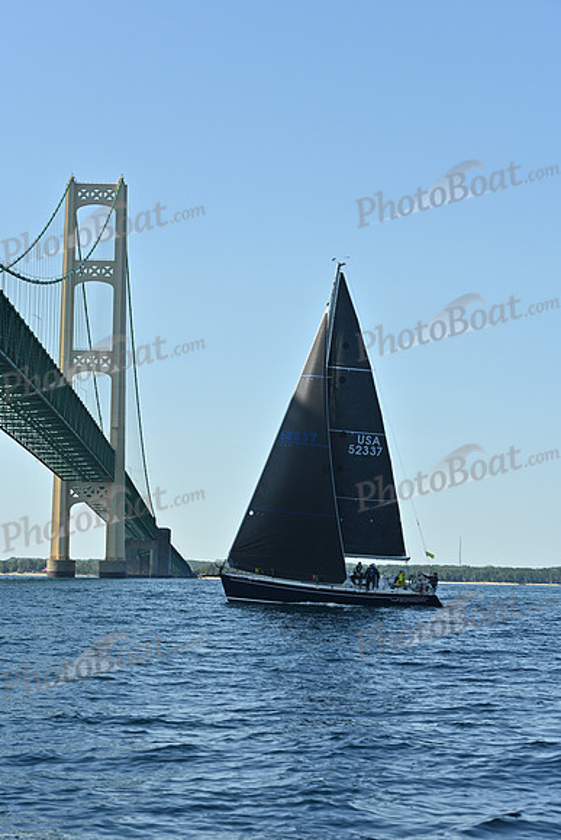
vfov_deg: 22.1
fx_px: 2149
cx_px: 280
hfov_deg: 14.9
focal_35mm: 92
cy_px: 420
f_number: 7.1
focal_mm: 92
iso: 320
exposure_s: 1/1000
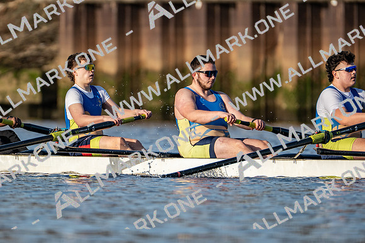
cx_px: 182
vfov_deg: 1.5
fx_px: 9127
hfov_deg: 2.3
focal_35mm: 900
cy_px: 122
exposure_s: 1/2000
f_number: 6.3
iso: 400
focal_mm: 600
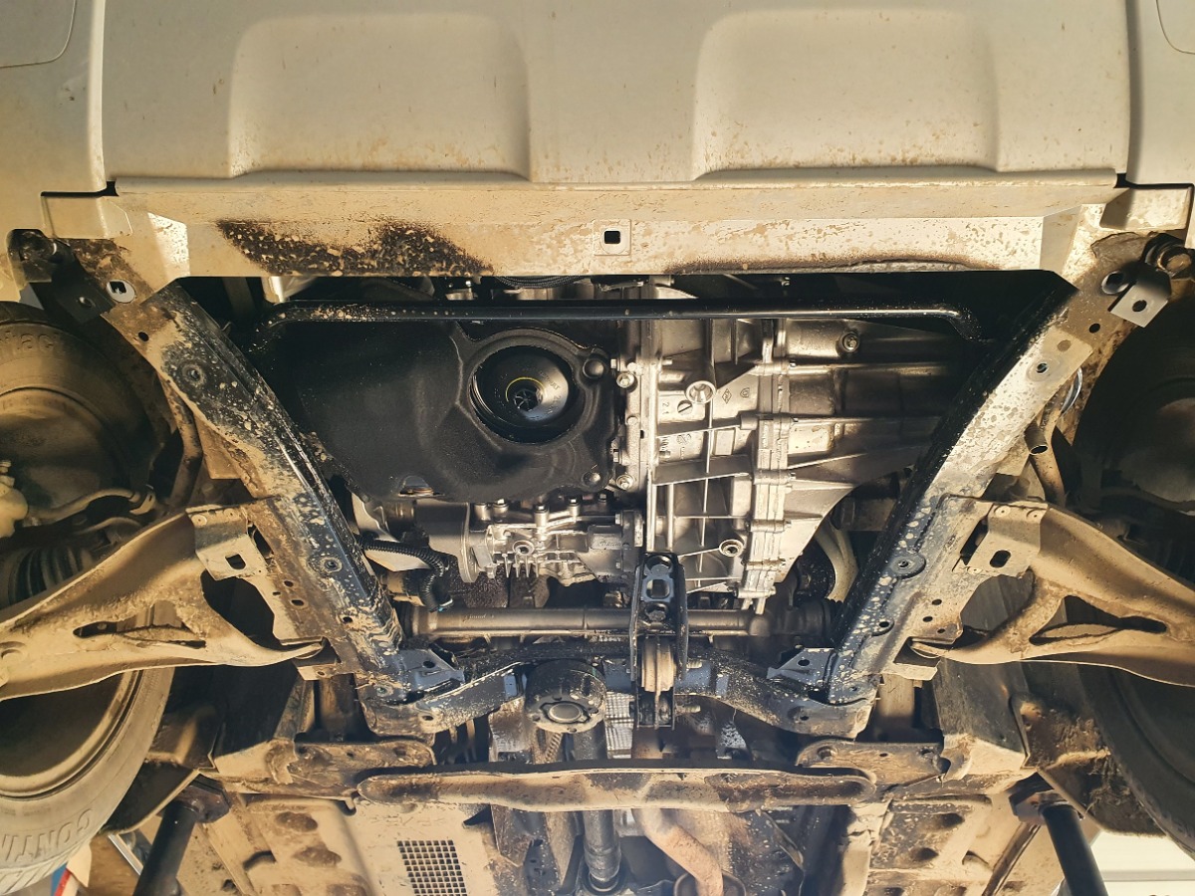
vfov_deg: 53.1
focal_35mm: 26
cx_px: 598
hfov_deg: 67.3
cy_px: 448
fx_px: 898
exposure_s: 1/50
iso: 400
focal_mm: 4.32
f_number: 2.4
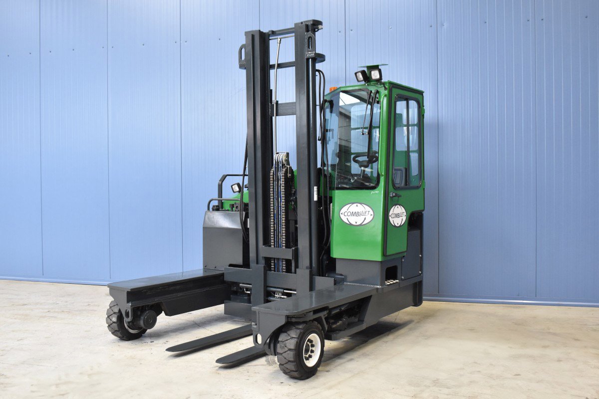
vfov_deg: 36.9
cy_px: 200
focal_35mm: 36
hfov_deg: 53.1
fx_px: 599
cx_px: 300
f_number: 5
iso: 1600
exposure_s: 1/80
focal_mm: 24
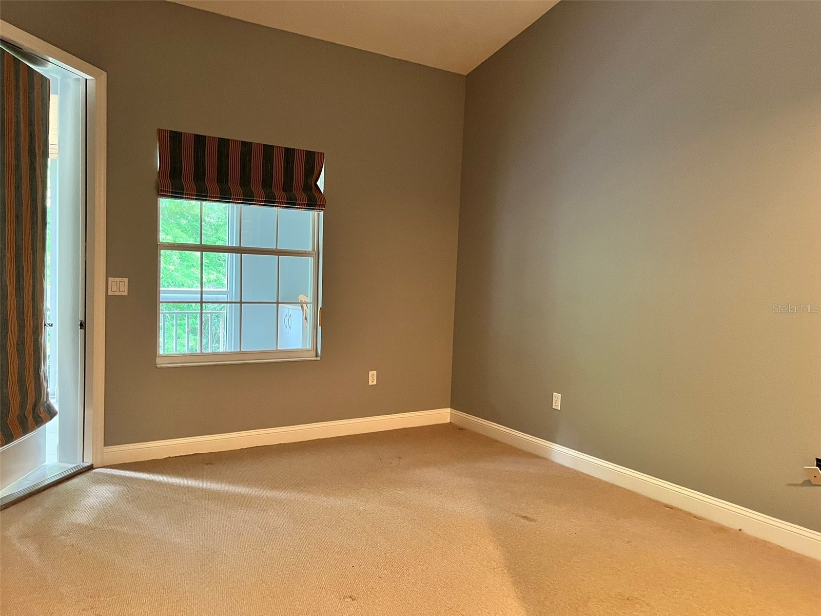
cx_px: 410
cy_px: 308
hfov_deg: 67.3
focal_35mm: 26
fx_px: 617
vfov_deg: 53.1
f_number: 1.5
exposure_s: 1/40
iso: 640
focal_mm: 5.7
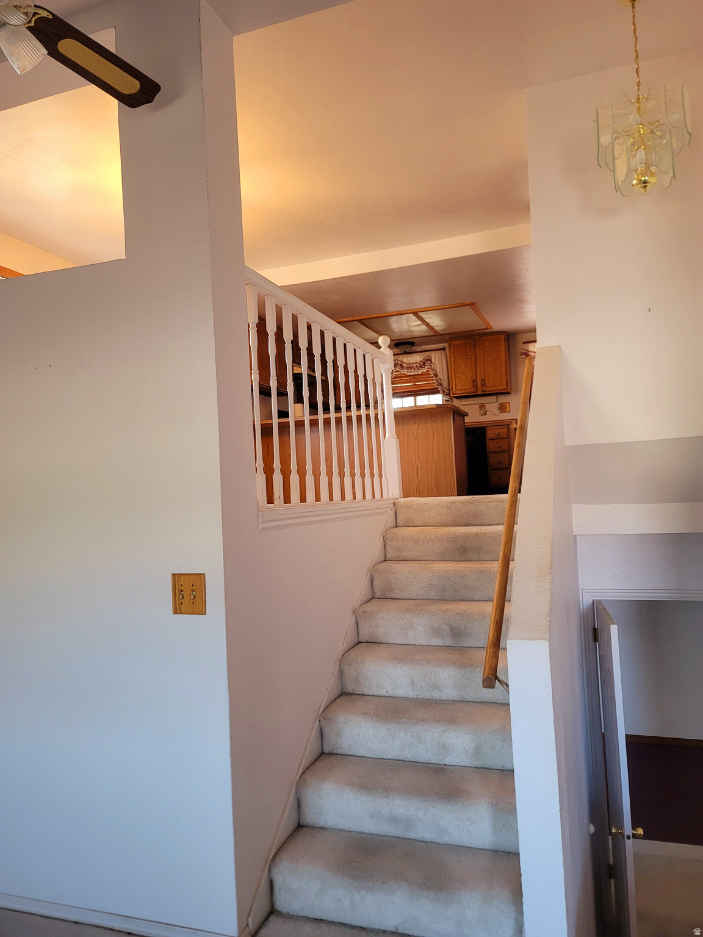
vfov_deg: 69.4
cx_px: 352
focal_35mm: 25
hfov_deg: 54.9
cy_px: 468
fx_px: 677
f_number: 1.8
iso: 160
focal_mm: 7
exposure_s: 1/60.2
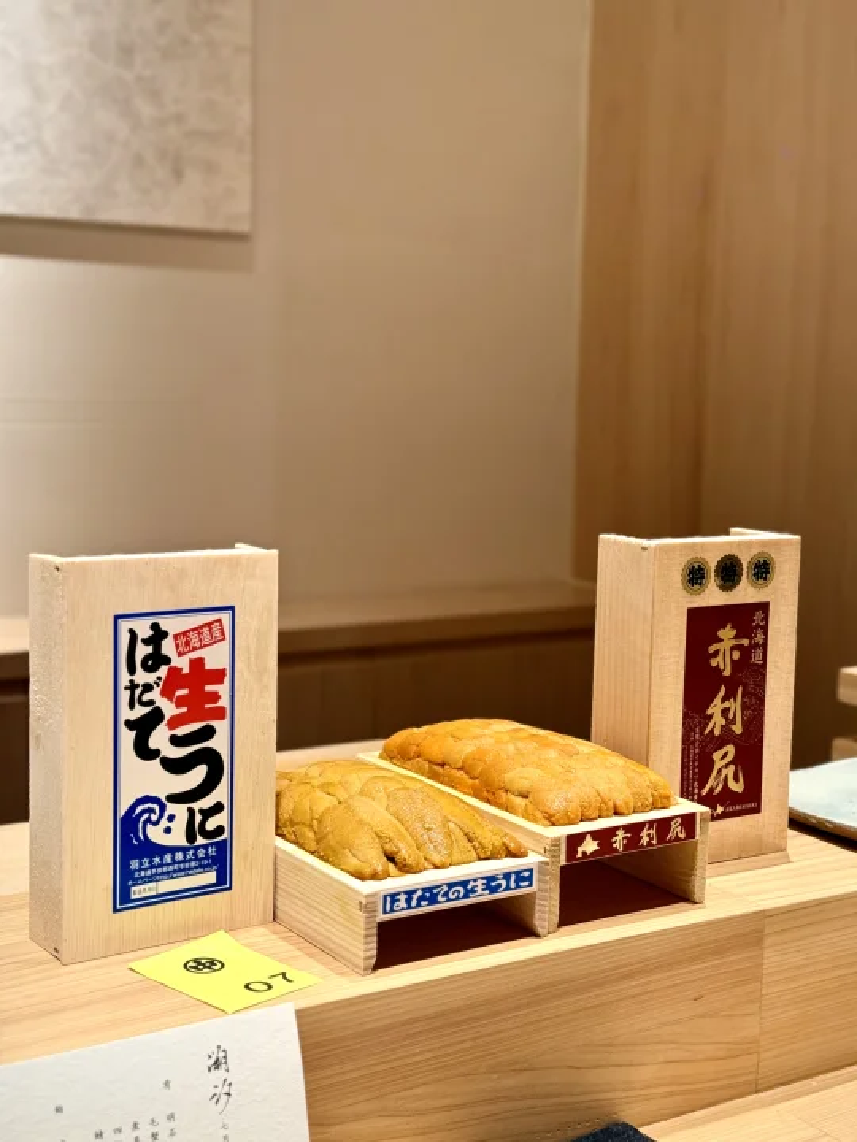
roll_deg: -1.5
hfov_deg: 30.3
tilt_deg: -5.8
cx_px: 428
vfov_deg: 39.7
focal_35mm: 48
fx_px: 1584
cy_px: 571
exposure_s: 1/60
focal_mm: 6.76
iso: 160
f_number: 1.78
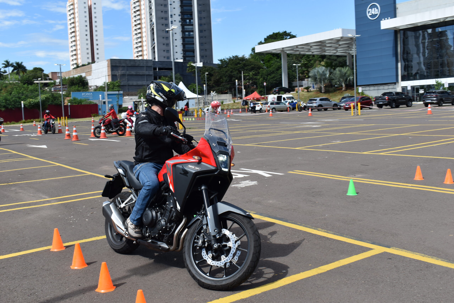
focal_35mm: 39
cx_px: 227
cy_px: 152
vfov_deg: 34.2
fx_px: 492
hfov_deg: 49.6
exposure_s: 1/250
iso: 100
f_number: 8
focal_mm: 26
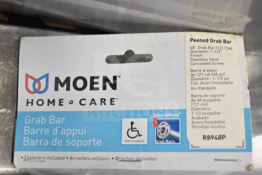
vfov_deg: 25.8
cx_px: 131
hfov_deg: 37.8
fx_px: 382
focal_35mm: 52
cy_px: 88
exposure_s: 1/200
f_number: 7.1
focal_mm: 35
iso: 6400
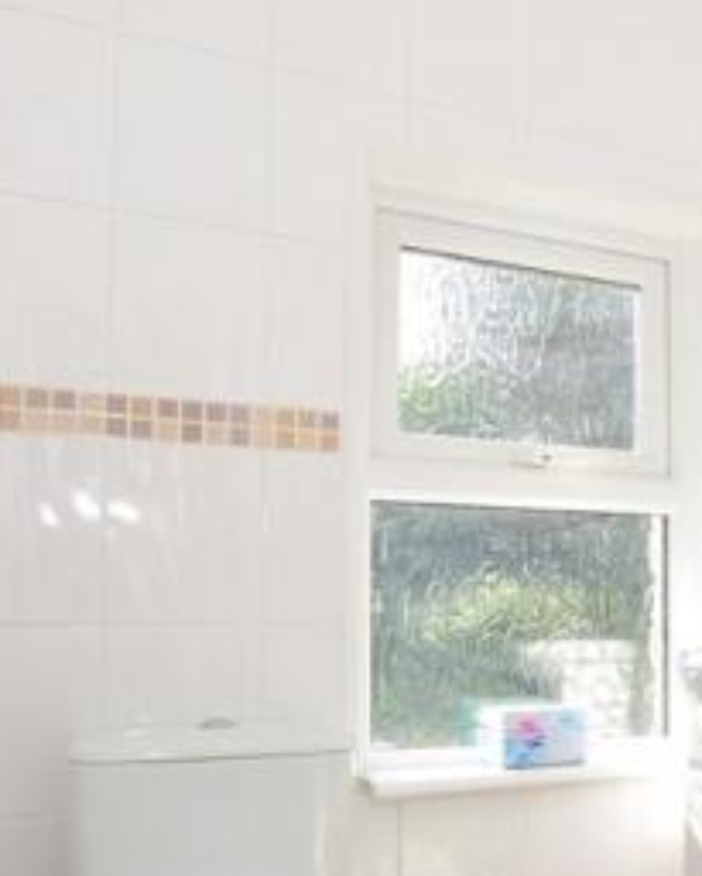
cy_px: 566
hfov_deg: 38.1
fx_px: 934
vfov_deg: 49.6
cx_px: 644
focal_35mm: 36
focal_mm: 10
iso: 400
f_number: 10
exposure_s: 1/100
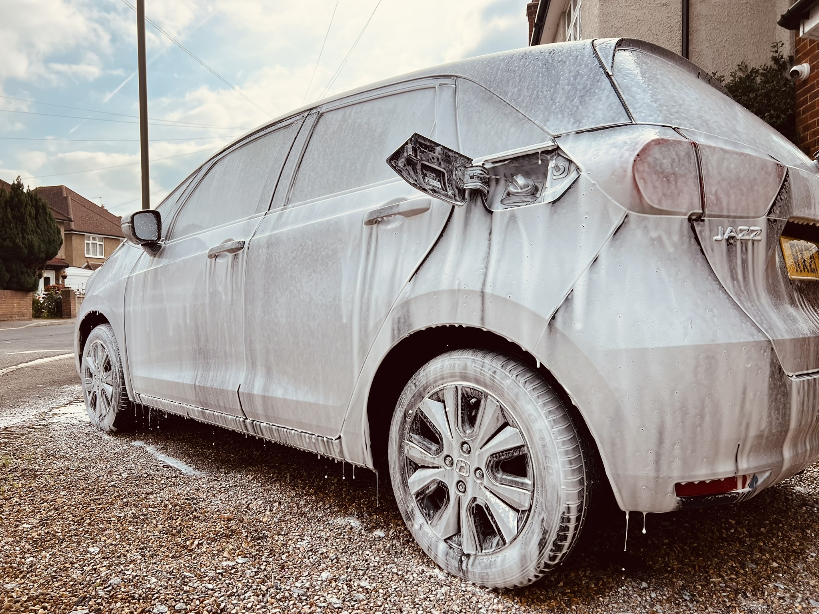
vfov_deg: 53.1
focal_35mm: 26
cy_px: 307
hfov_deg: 67.3
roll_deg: +1.1
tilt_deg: -1.2
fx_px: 615
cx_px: 410
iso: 50
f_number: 1.5
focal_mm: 5.7
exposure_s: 1/2632
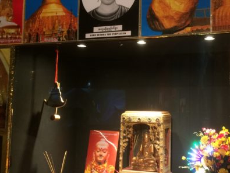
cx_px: 153
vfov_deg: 32.9
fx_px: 293
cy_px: 90
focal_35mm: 44
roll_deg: -0.5
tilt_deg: +4.1
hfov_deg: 42.3
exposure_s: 1/24
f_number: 2.2
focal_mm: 4.15
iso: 320
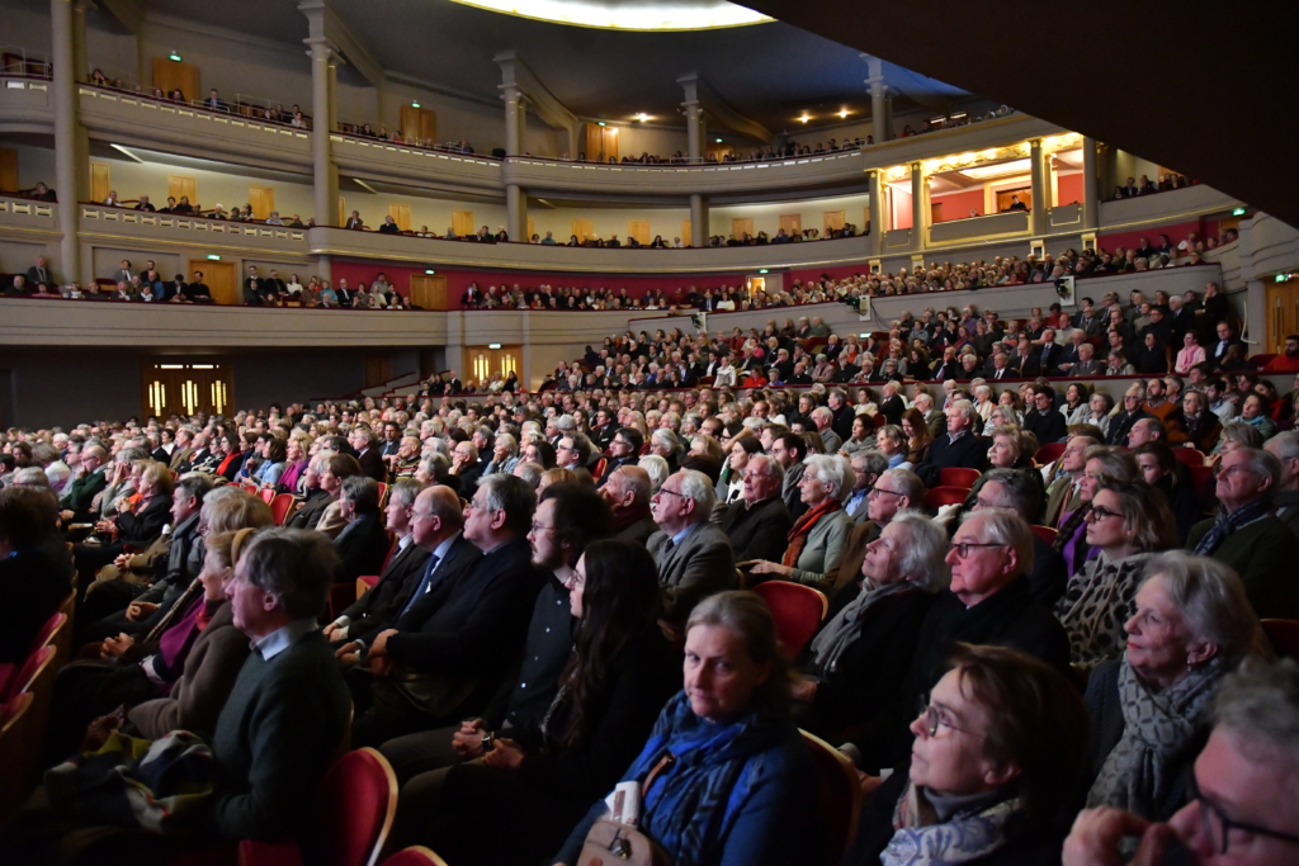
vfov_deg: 53.1
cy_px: 433
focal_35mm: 24
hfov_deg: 73.7
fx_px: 866
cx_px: 650
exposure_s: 1/30
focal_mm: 16
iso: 4000
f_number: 2.8
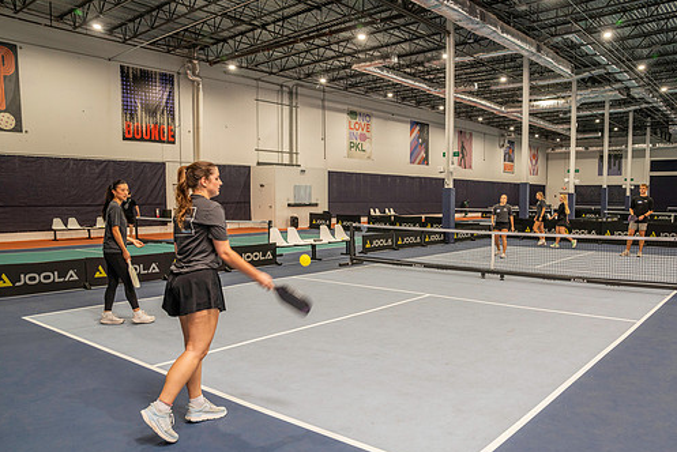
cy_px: 254
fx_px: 527
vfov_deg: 46.4
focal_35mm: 28
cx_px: 379
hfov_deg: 65.2
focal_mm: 24
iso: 800
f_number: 4
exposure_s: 1/125
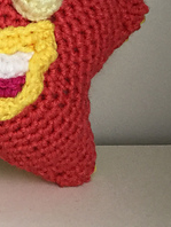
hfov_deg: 14.6
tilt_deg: -18.7
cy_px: 7
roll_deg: +1.3
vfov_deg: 19.1
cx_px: -6
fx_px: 657
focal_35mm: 100
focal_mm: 3.3
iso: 32
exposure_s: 1/30
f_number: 2.4
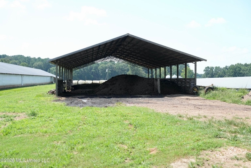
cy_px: 84
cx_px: 126
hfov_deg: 41.1
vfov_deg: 28.1
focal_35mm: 48
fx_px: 335
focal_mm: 48
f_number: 3.5
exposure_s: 1/2000
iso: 400
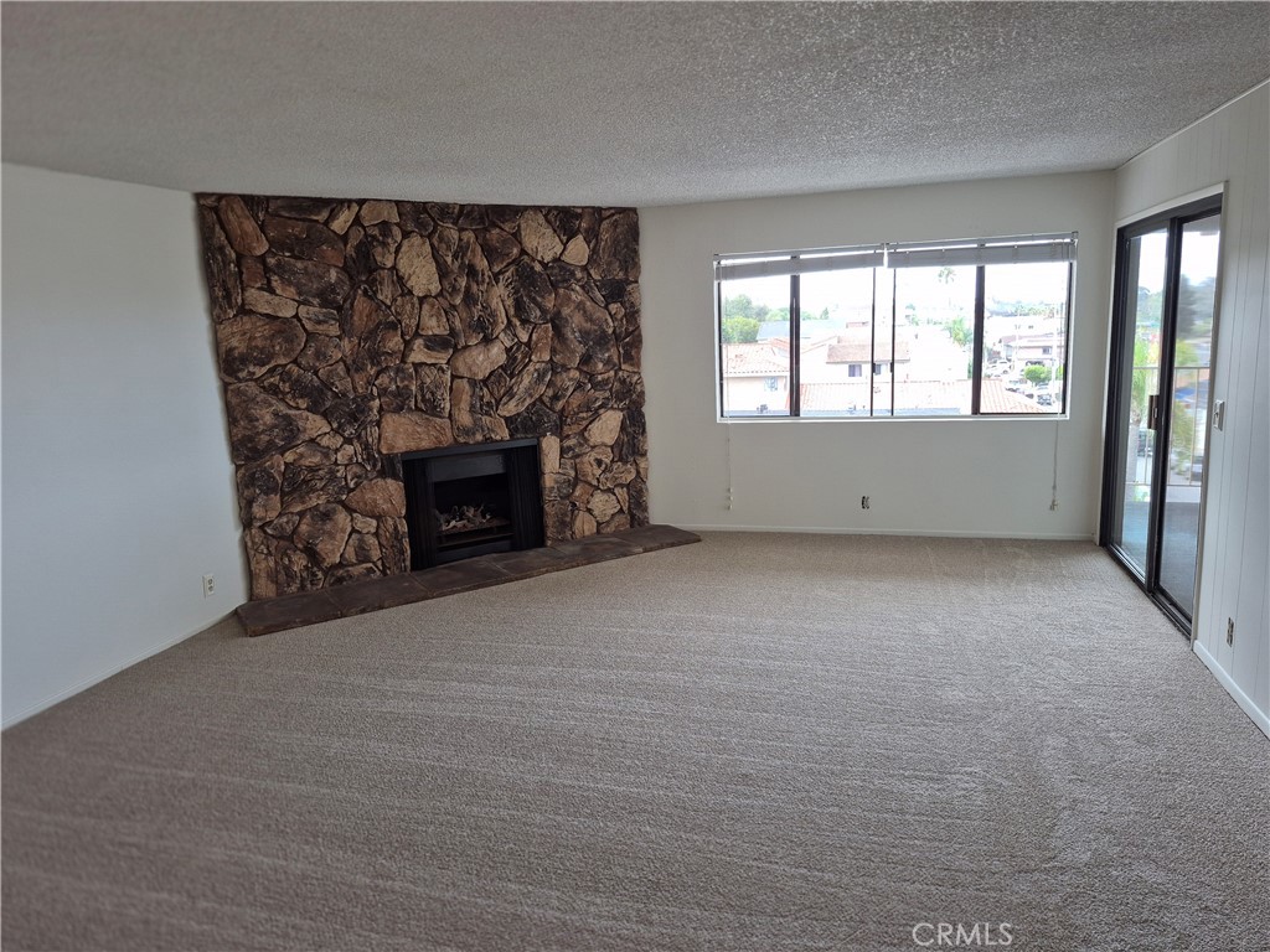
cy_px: 476
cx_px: 635
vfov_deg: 58.9
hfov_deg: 73.9
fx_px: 844
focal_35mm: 23
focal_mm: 5.4
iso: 80
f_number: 1.8
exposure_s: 1/120
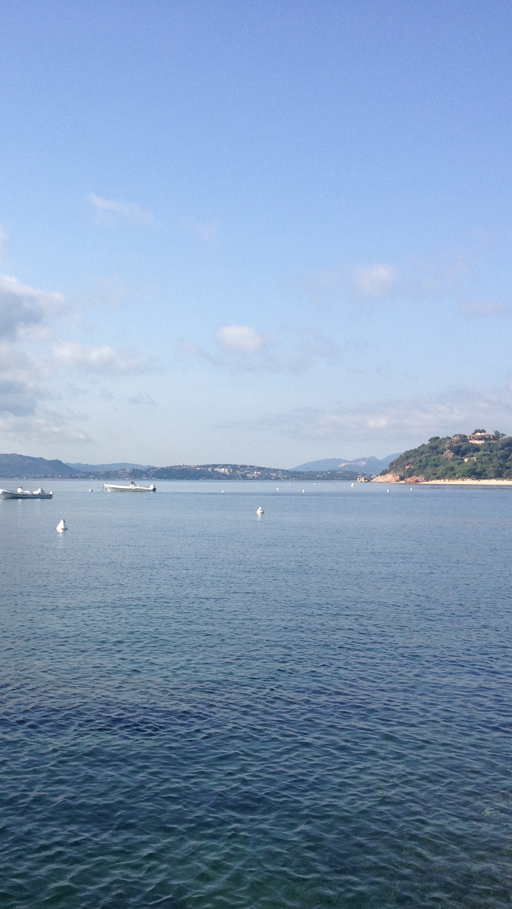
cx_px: 146
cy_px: 455
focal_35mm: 51
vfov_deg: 40.6
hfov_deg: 23.3
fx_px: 1231
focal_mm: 4.28
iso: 64
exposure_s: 1/1672
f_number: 2.4
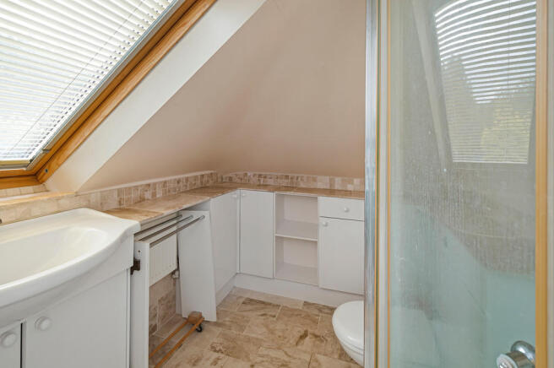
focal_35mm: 15
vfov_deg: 77.2
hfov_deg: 100.4
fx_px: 231
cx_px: 277
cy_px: 184
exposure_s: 1/60
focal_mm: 10
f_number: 8
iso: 200
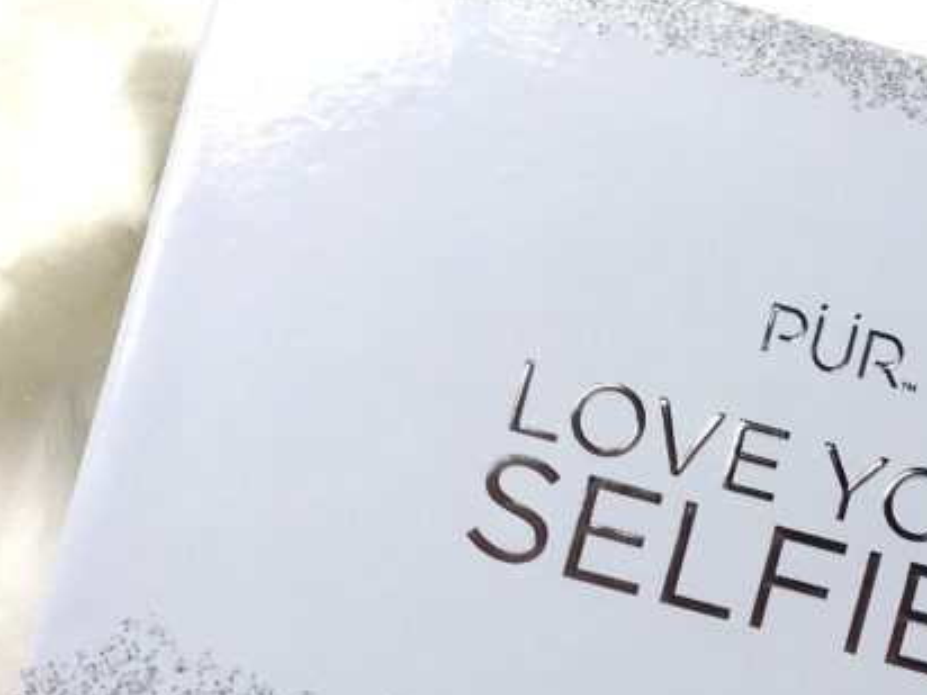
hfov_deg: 26.5
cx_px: 740
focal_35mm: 72
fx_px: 1928
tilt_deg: -87.0
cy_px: 670
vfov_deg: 19.9
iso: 25
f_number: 2.2
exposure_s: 1/405
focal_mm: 4.15
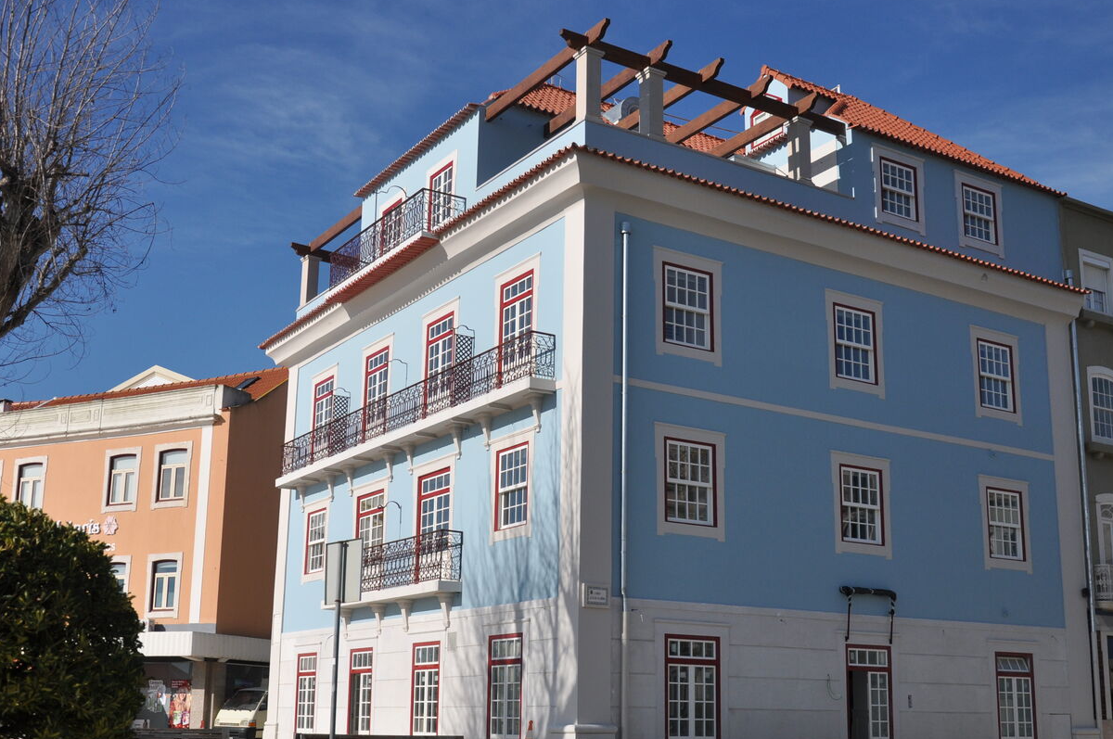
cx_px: 573
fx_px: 1359
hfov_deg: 44.5
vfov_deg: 30.4
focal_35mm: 44
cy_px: 434
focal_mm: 22
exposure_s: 1/4000
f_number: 5
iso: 200
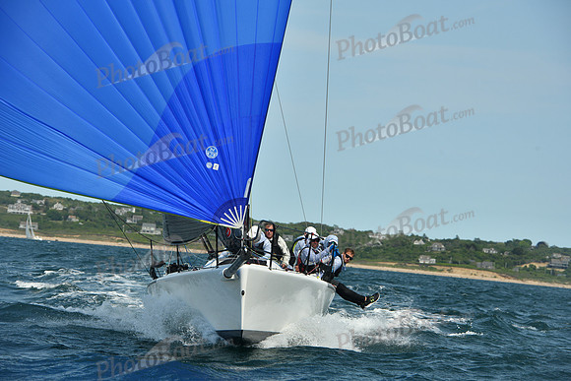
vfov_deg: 8.3
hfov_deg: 12.4
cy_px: 190
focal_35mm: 165
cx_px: 286
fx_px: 2618
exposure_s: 1/1250
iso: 320
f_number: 9
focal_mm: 165
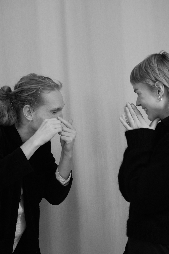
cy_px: 141
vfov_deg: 19.3
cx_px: 71
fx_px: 746
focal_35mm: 106
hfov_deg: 12.9
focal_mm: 56
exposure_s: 1/250
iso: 3200
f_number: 2.8
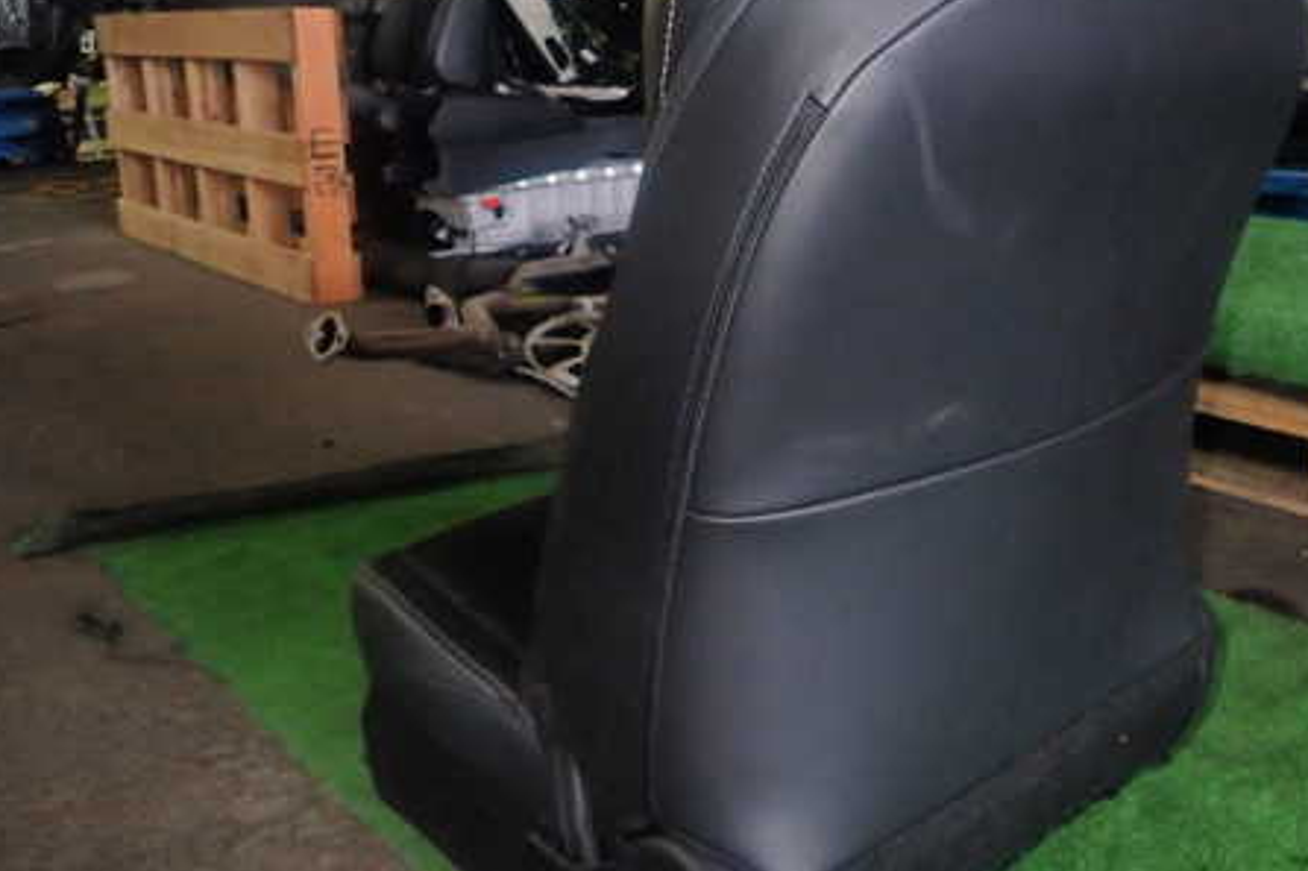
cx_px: 815
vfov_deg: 37.8
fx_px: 1271
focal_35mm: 35
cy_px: 381
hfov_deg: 53.9
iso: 400
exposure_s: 1/30
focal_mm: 4.5
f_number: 5.6
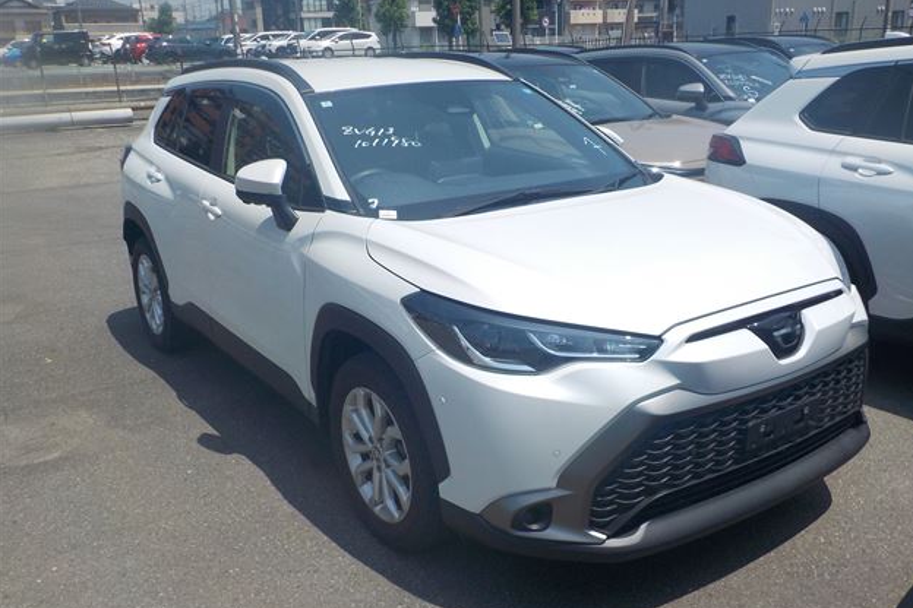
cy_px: 323
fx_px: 811
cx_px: 467
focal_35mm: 32
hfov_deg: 58.7
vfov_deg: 41.1
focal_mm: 4.1
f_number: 6.6
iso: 125
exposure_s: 1/500
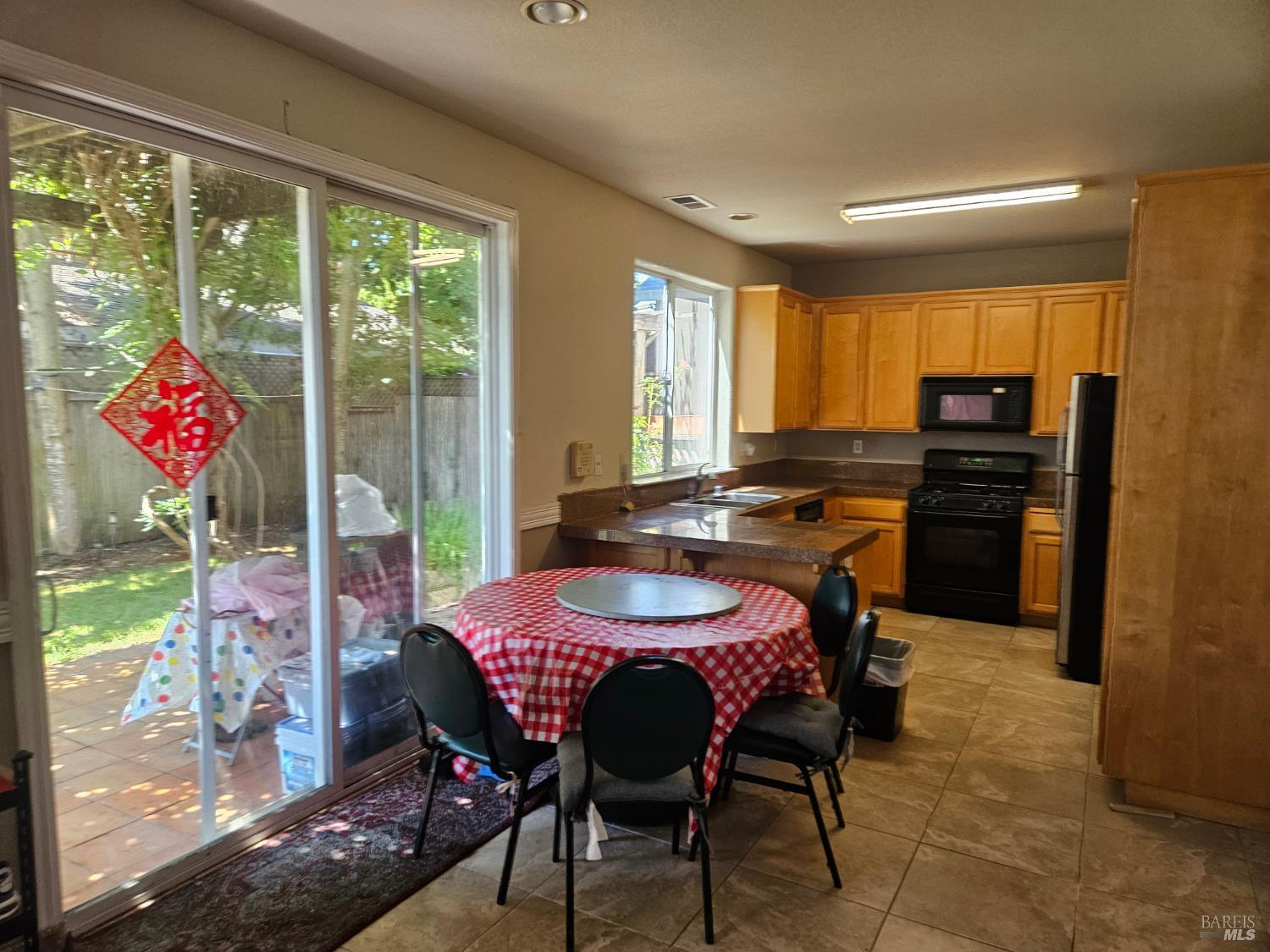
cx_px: 635
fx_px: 844
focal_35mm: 23
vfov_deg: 58.9
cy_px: 476
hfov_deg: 73.9
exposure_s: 1/120
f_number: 1.8
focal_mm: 5.4
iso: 160
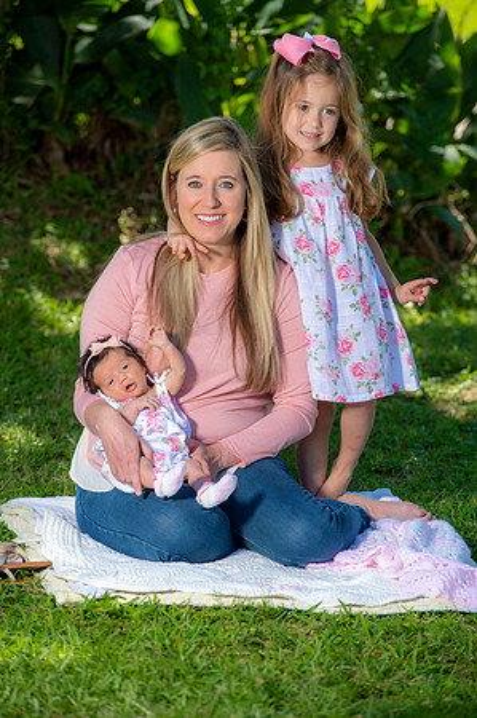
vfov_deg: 10.8
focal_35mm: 190
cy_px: 359
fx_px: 3785
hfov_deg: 7.2
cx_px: 238
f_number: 5.6
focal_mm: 190
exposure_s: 1/160
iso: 100
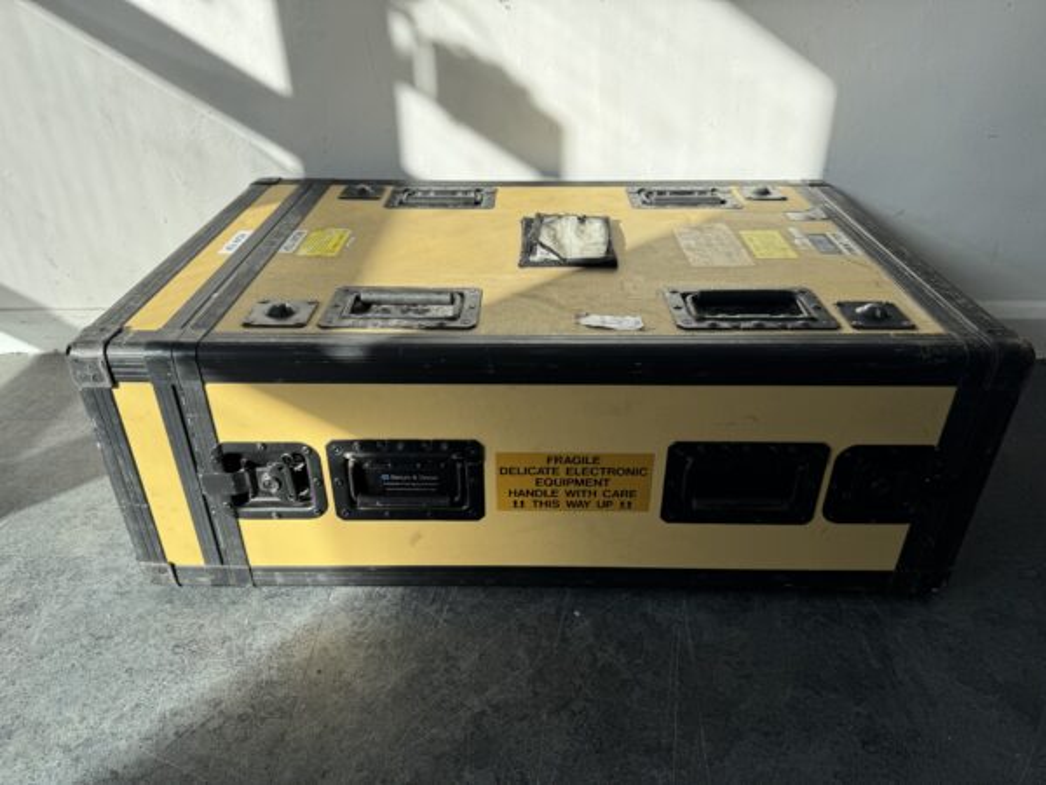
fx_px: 725
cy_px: 392
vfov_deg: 56.8
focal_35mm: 24
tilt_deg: -30.4
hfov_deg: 71.6
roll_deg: +0.2
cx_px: 523
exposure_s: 1/1560
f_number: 1.78
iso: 80
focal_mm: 6.76
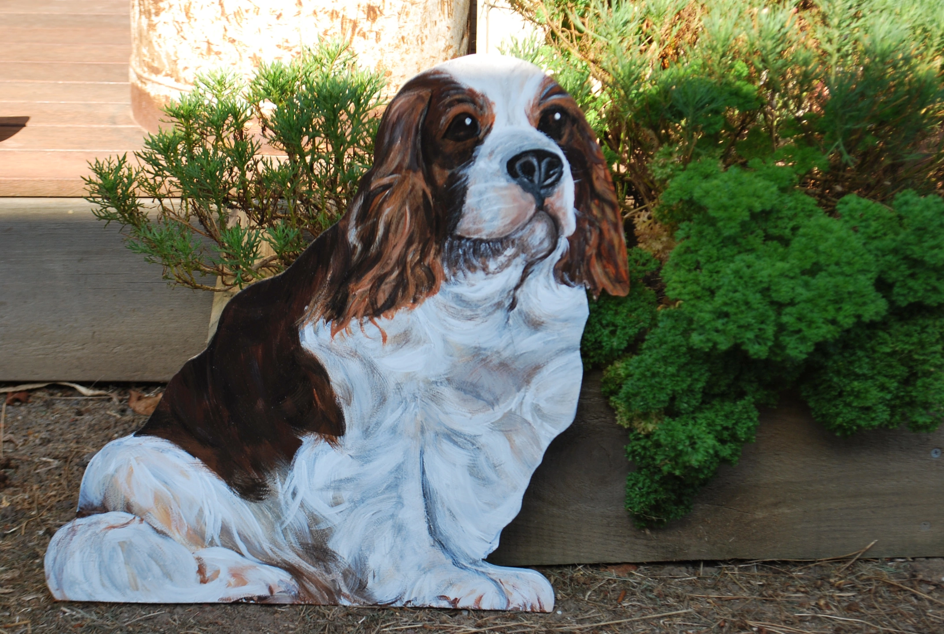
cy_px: 317
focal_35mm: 68
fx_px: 1774
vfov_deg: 20.3
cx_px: 472
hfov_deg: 29.8
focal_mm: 45
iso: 160
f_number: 5.6
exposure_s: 1/125
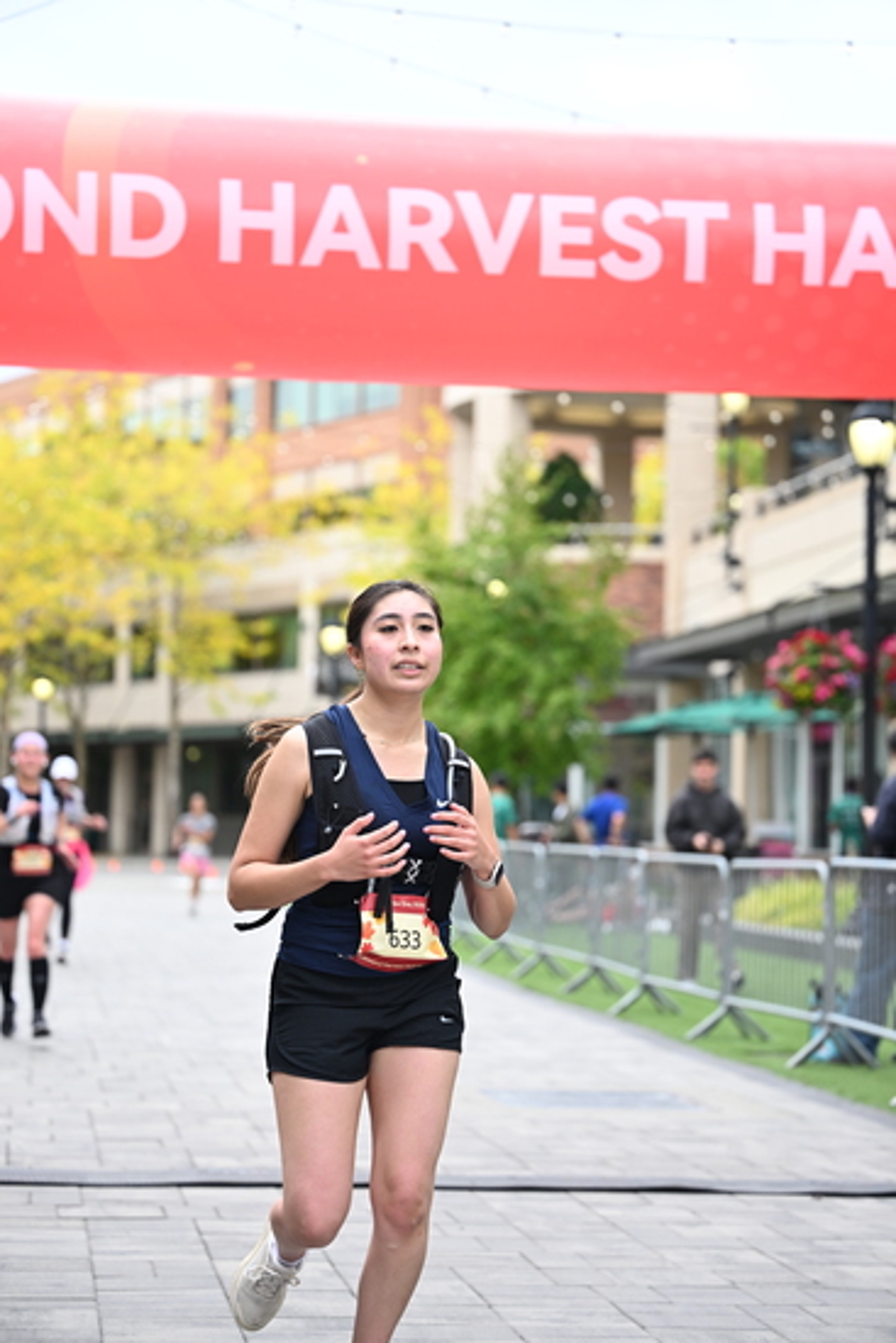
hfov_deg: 16.9
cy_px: 672
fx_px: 3022
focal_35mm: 81
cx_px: 448
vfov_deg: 25.1
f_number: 2.8
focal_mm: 81
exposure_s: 1/1600
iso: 640
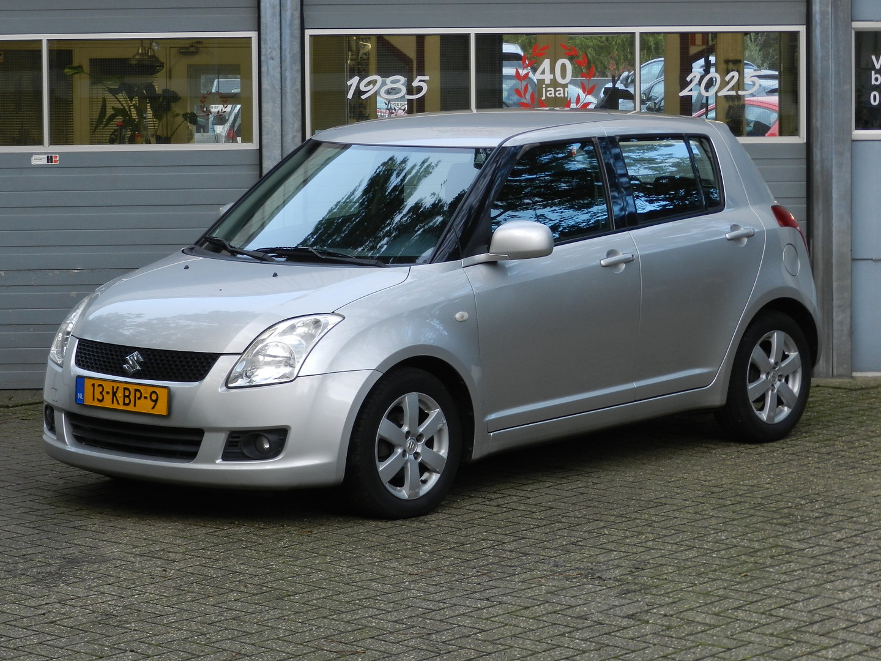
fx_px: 2927
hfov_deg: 17.1
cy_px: 330
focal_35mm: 115
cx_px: 440
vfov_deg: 12.9
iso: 160
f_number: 4.8
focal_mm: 20.5
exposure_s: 1/40
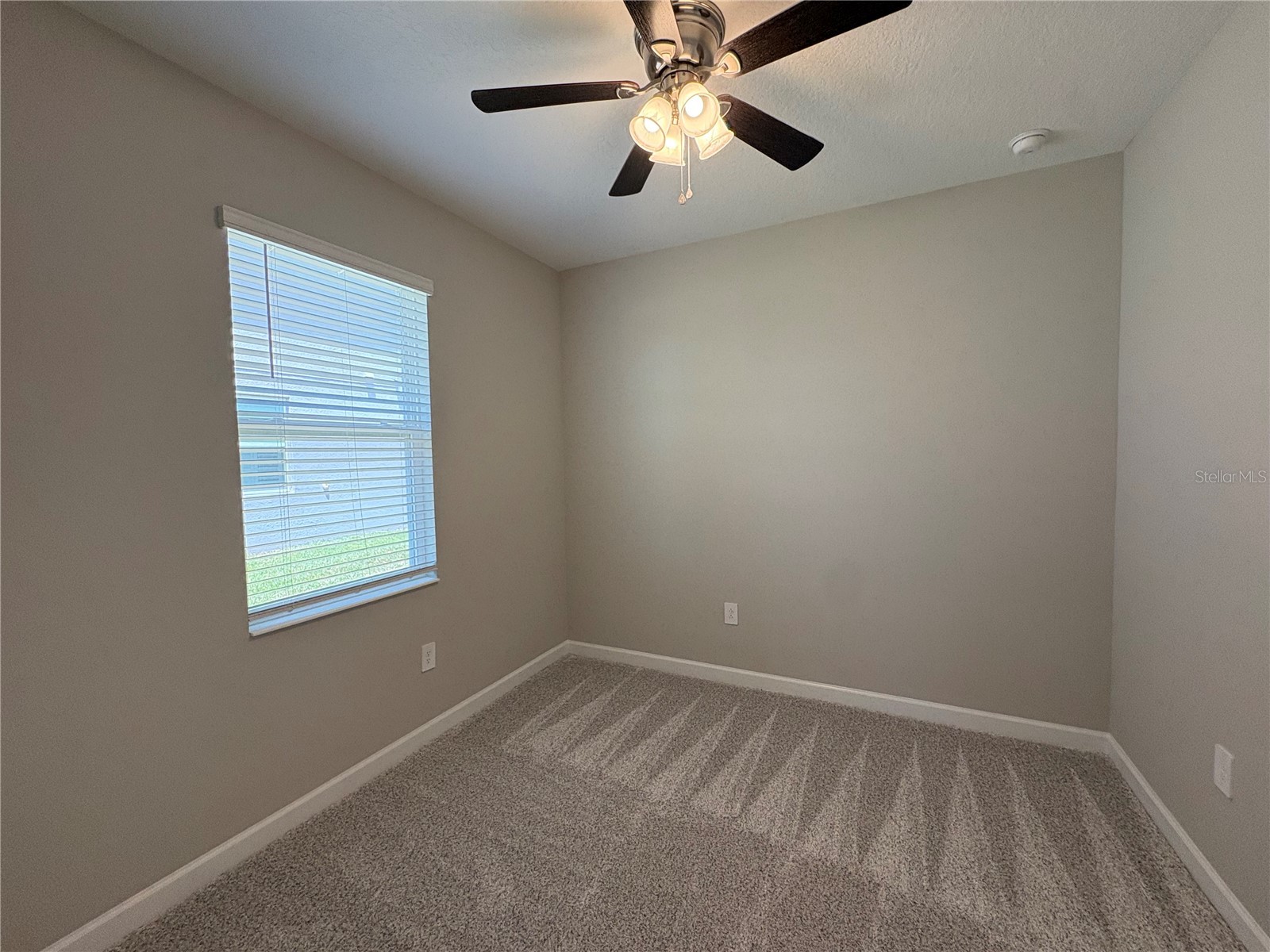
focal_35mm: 14
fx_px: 514
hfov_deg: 102.1
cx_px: 635
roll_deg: +1.1
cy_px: 476
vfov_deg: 85.7
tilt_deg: -0.8
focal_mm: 2.22
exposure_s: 1/120
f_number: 2.2
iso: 160
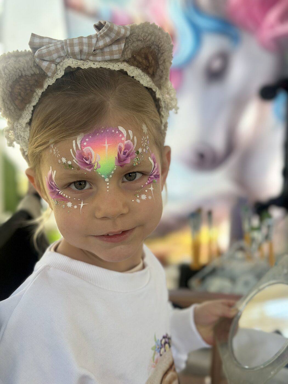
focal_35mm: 48
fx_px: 532
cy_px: 192
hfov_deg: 30.3
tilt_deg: -11.8
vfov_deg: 39.7
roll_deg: -1.4
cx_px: 144
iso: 100
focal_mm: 6.86
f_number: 1.78
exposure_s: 1/172
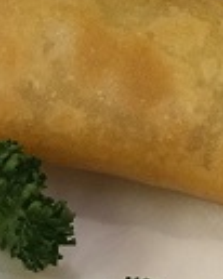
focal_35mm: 143
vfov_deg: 13.3
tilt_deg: -55.6
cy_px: 12
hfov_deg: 10.8
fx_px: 1181
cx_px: 78
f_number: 2.2
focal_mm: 4.15
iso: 250
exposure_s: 1/33
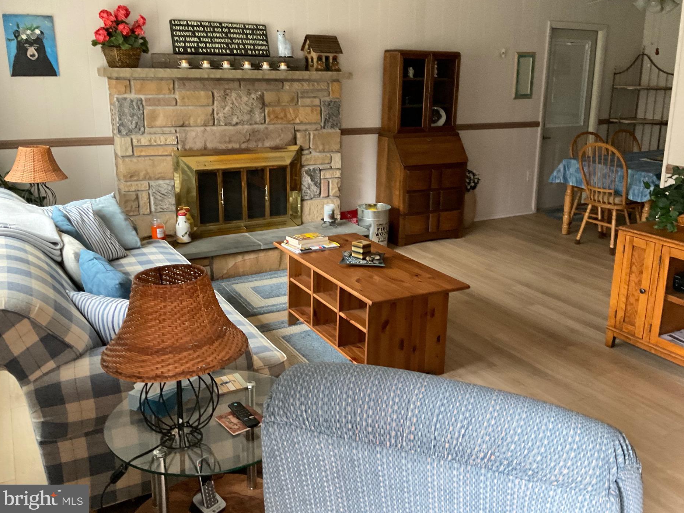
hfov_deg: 56.7
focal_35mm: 32
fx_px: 632
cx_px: 374
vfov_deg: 44.1
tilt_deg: -13.7
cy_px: 232
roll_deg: -1.9
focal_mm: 3
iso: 200
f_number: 1.8
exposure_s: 1/60
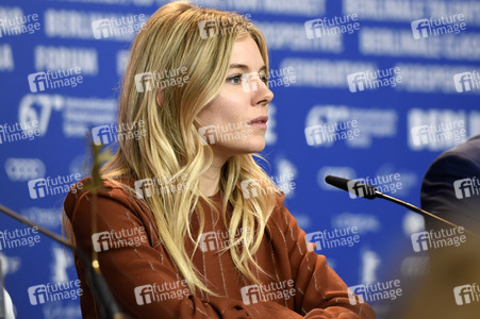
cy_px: 160
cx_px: 240
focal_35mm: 300
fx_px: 3997
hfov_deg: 6.9
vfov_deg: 4.6
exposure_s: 1/320
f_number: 3.5
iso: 1250
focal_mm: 200
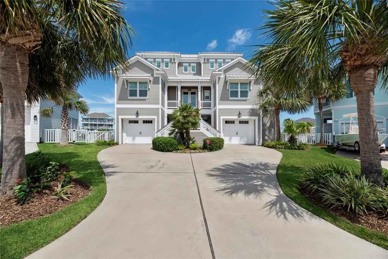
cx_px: 194
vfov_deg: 81.2
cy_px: 130
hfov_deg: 104.2
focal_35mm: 14
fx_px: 151
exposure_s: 1/400
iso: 100
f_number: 8
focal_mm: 14
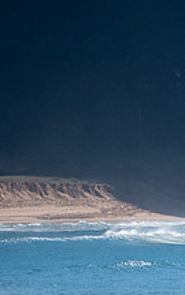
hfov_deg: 0.8
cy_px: 241
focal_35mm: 1641
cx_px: 372
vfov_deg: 1.3
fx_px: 13238
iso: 72
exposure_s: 1/1000
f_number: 5.6
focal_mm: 500
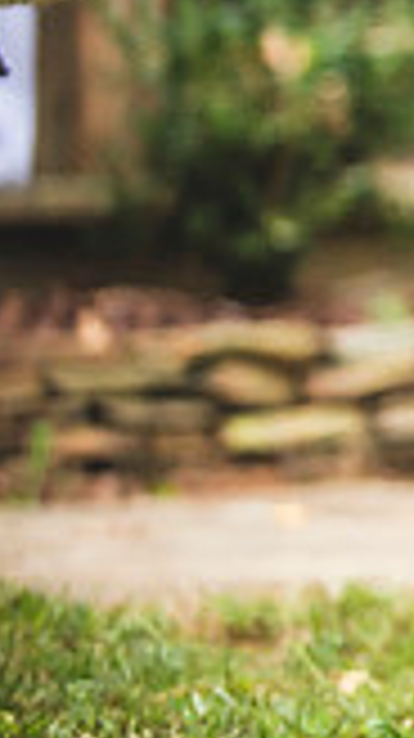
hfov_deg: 3.1
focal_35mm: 389
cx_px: 1292
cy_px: 43
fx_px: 7607
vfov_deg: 5.5
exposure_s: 1/640
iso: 500
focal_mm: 105
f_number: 2.8
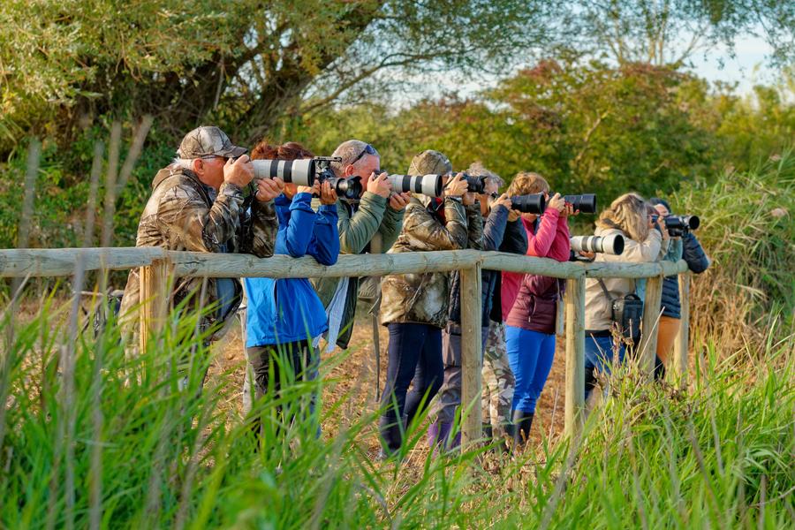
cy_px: 265
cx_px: 398
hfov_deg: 23.9
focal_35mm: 85
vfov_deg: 16.1
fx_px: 1877
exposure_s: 1/1000
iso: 640
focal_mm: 85
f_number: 4
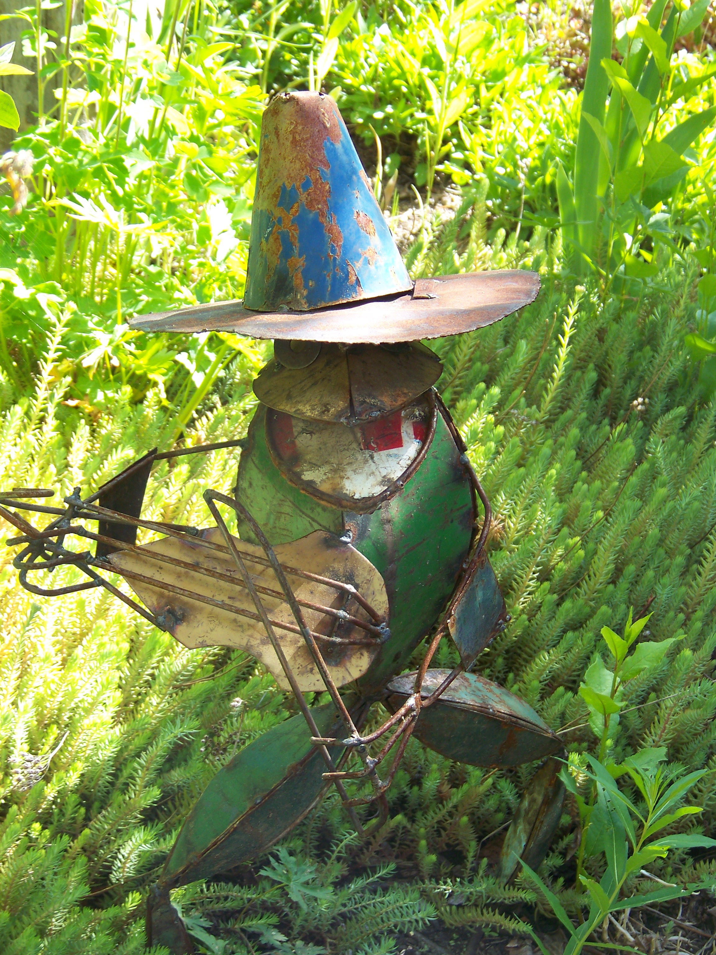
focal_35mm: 106
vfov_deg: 18.5
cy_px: 478
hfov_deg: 14.0
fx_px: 2923
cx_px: 358
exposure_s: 1/80
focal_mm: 17.6
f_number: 3.2
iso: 64
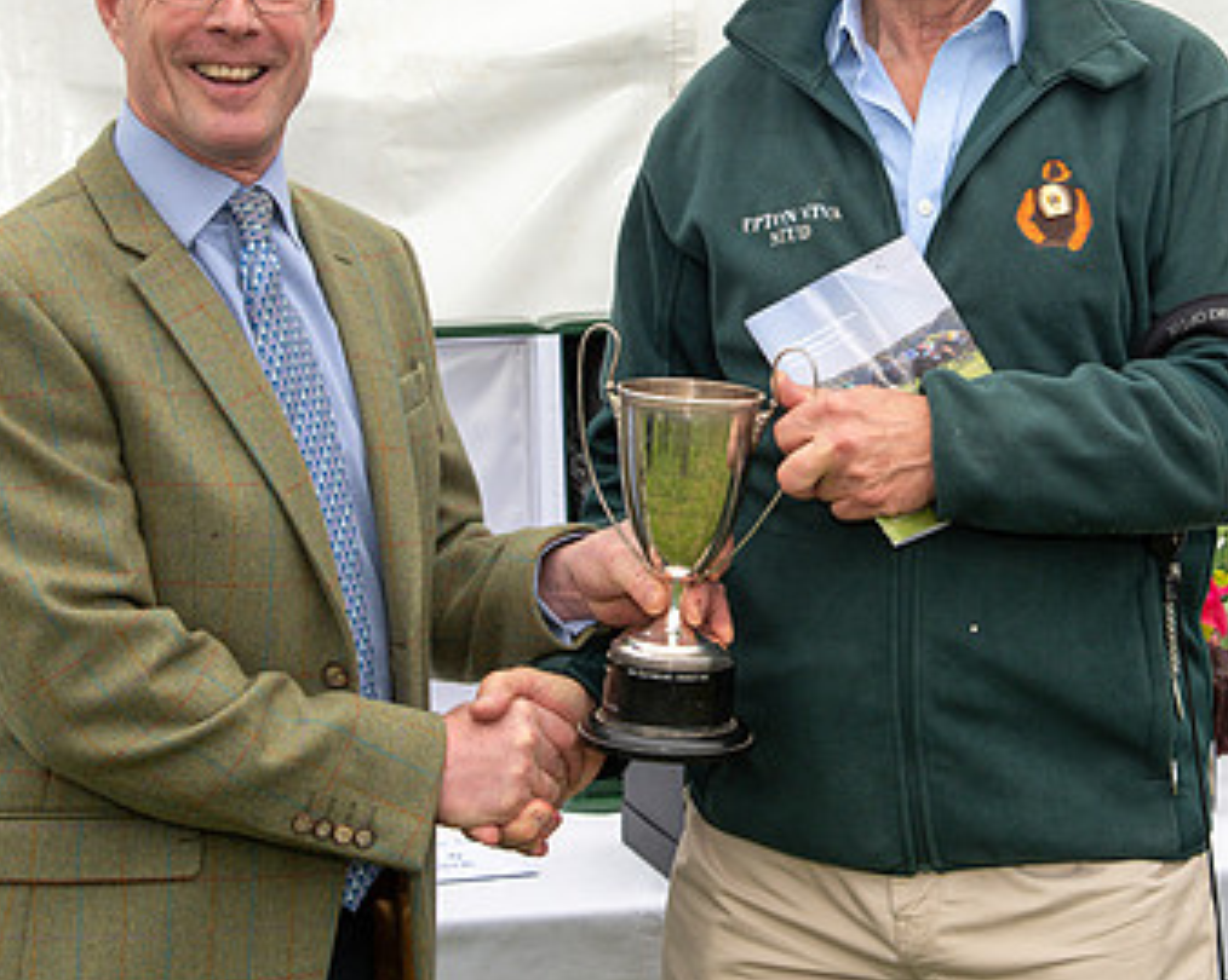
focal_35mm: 94
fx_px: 3414
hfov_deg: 20.3
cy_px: 189
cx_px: 787
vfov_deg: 16.2
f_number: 5.6
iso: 400
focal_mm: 50
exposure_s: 1/640
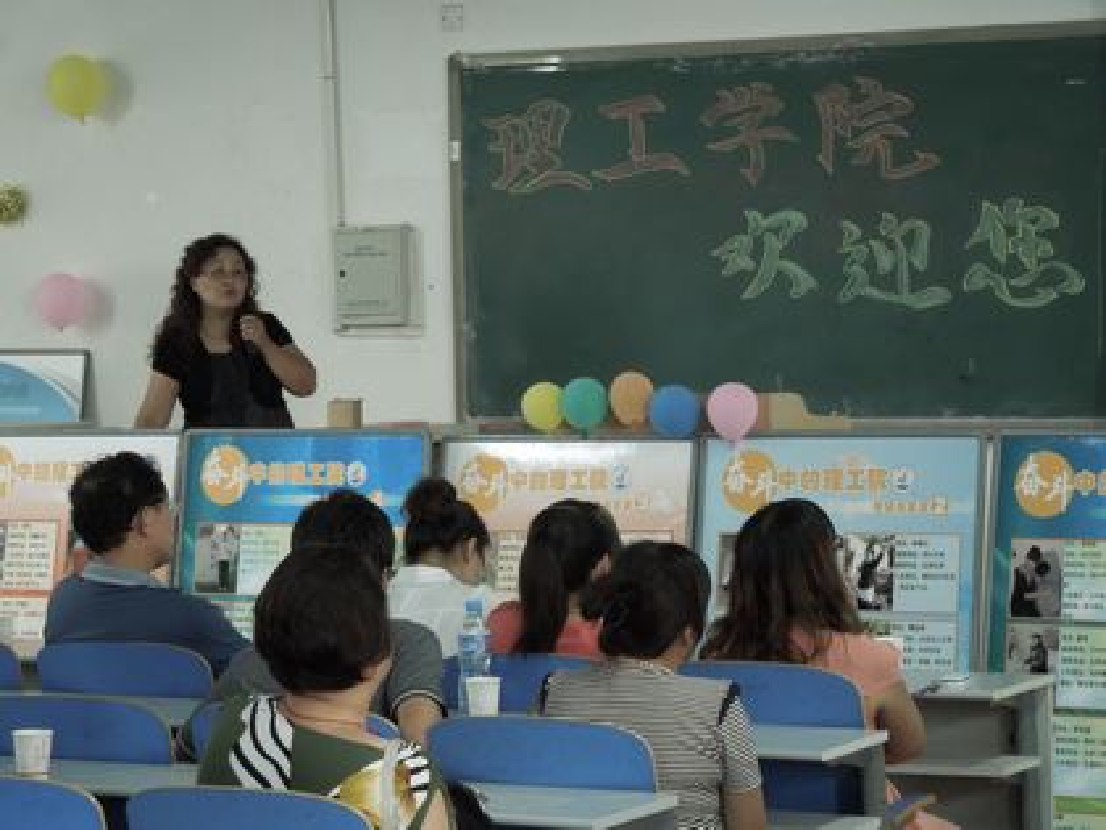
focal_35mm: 119
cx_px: 553
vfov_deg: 12.5
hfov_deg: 16.6
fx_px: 3802
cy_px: 415
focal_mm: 21.5
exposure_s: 1/25
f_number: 4.8
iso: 800
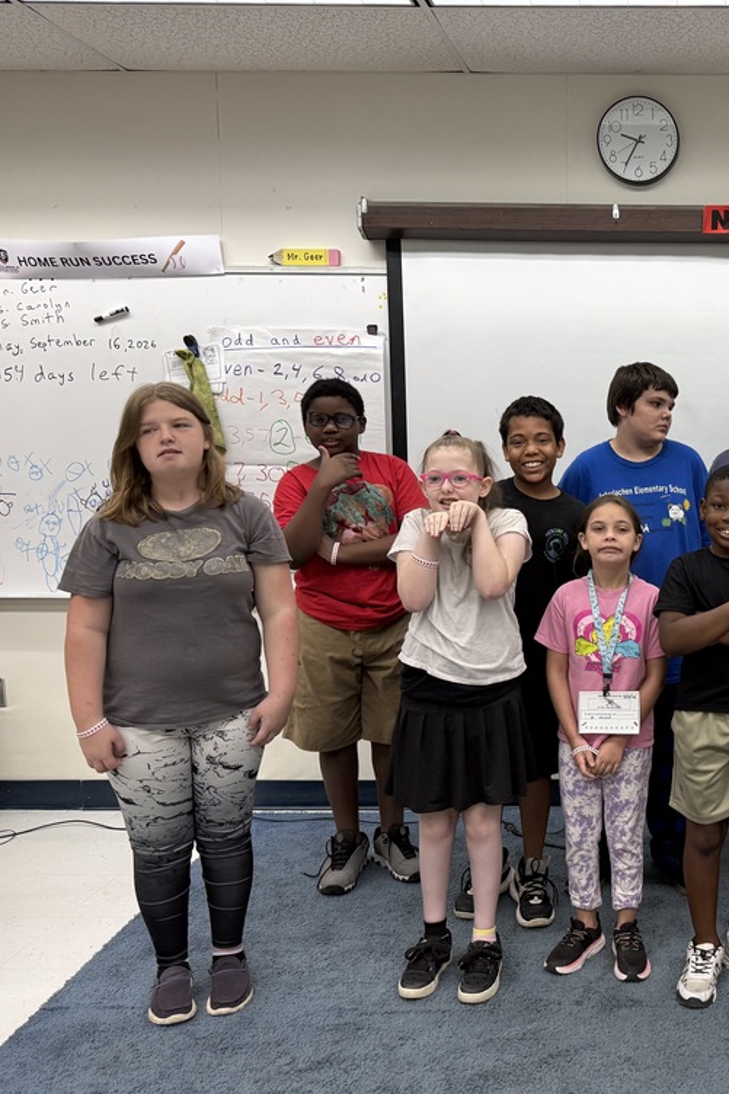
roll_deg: -0.4
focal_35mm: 34
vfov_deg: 55.8
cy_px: 538
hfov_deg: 36.0
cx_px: 685
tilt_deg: -5.5
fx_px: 1033
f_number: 1.78
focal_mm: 6.76
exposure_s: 1/120
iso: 160
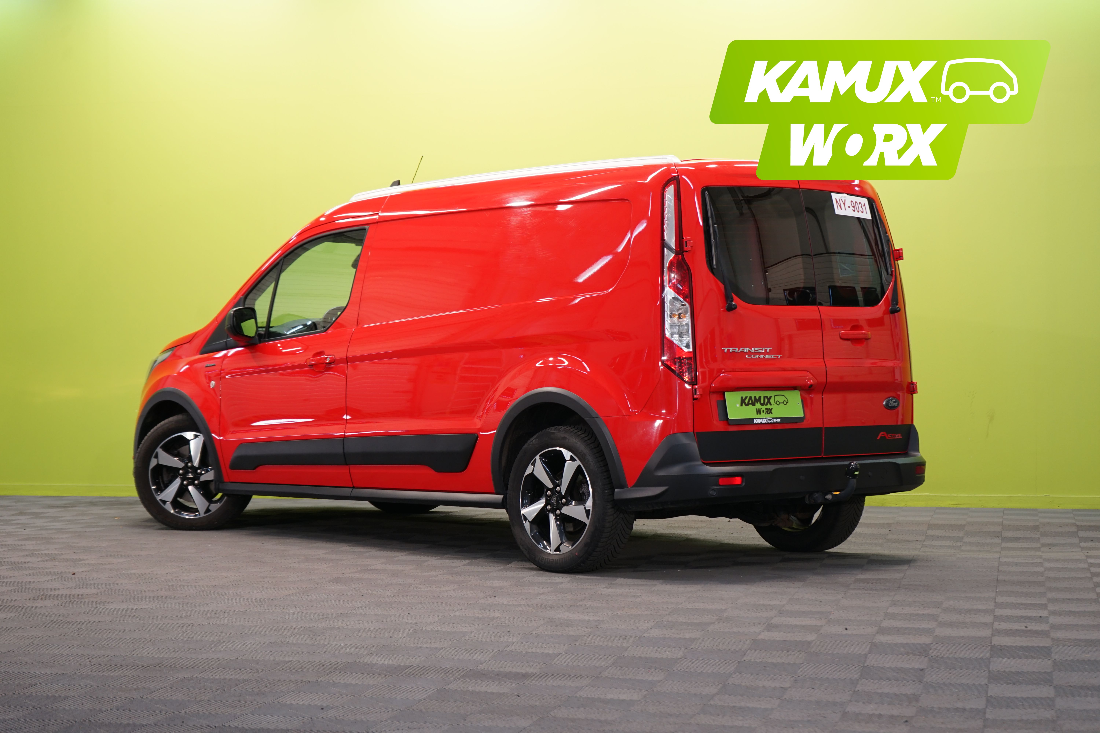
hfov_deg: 28.8
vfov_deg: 19.5
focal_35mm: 70
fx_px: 2139
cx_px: 550
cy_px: 366
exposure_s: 1/25
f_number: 5.6
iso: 400
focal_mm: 70
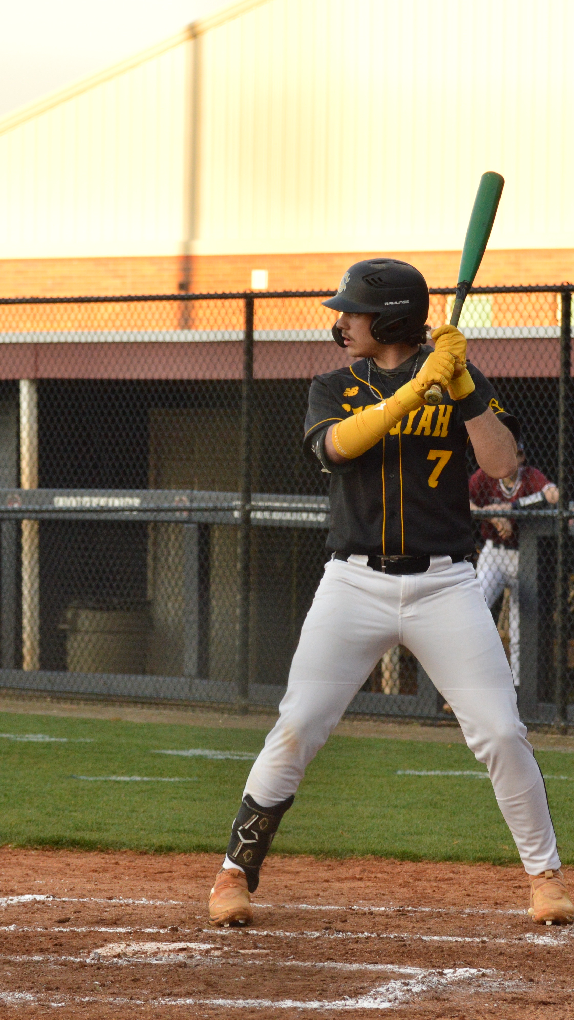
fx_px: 6412
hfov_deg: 5.1
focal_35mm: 237
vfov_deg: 9.1
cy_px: 511
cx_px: 373
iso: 800
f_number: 7.1
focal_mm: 100
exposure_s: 1/400
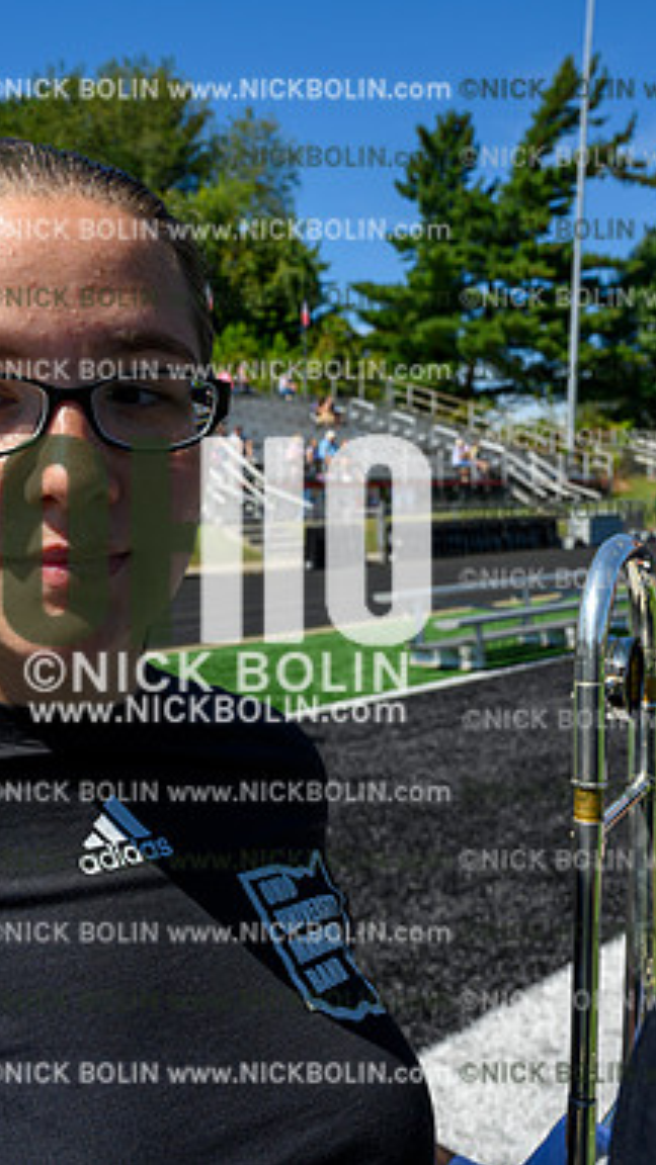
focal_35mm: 38
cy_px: 581
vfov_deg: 52.8
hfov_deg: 30.9
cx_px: 216
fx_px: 1175
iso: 160
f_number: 8
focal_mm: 24
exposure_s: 1/400
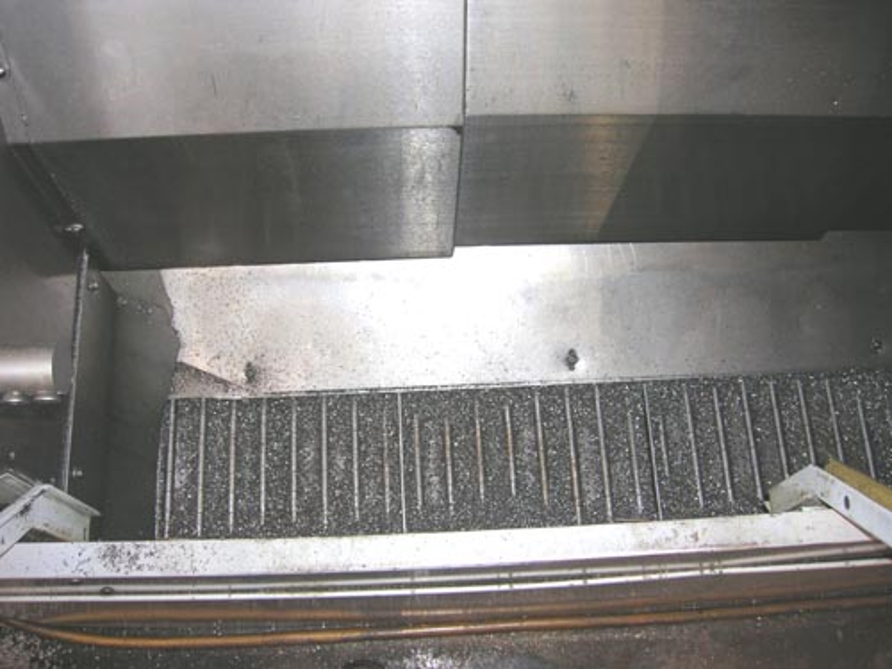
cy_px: 334
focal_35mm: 34
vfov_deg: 41.8
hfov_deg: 54.0
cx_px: 446
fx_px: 876
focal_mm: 5.7
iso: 50
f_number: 2.9
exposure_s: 1/60.1
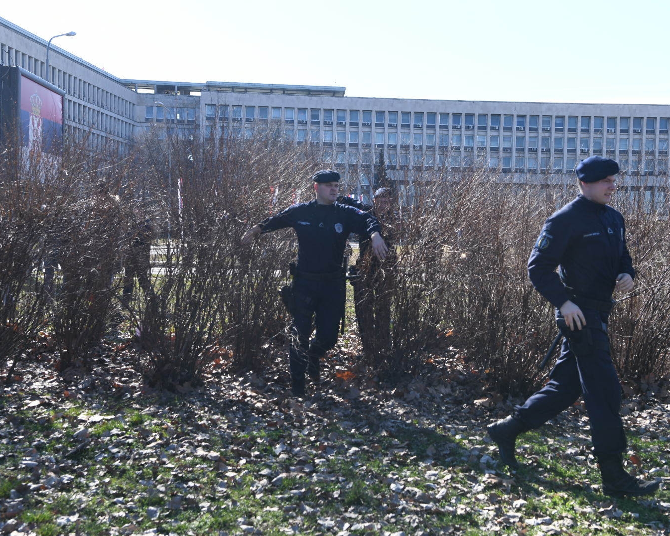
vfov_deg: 29.1
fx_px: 1031
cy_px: 268
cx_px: 377
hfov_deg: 35.9
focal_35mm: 52
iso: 640
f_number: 7.1
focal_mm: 46
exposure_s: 1/1000
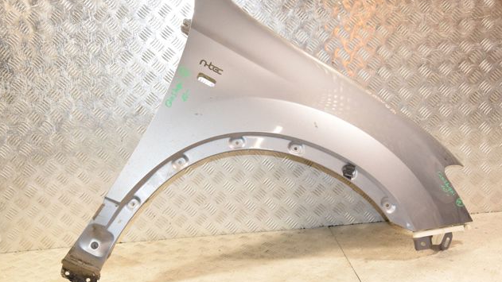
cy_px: 131
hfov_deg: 40.6
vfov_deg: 23.5
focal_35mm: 51
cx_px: 248
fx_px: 679
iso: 1600
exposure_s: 1/200
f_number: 5.6
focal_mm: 32
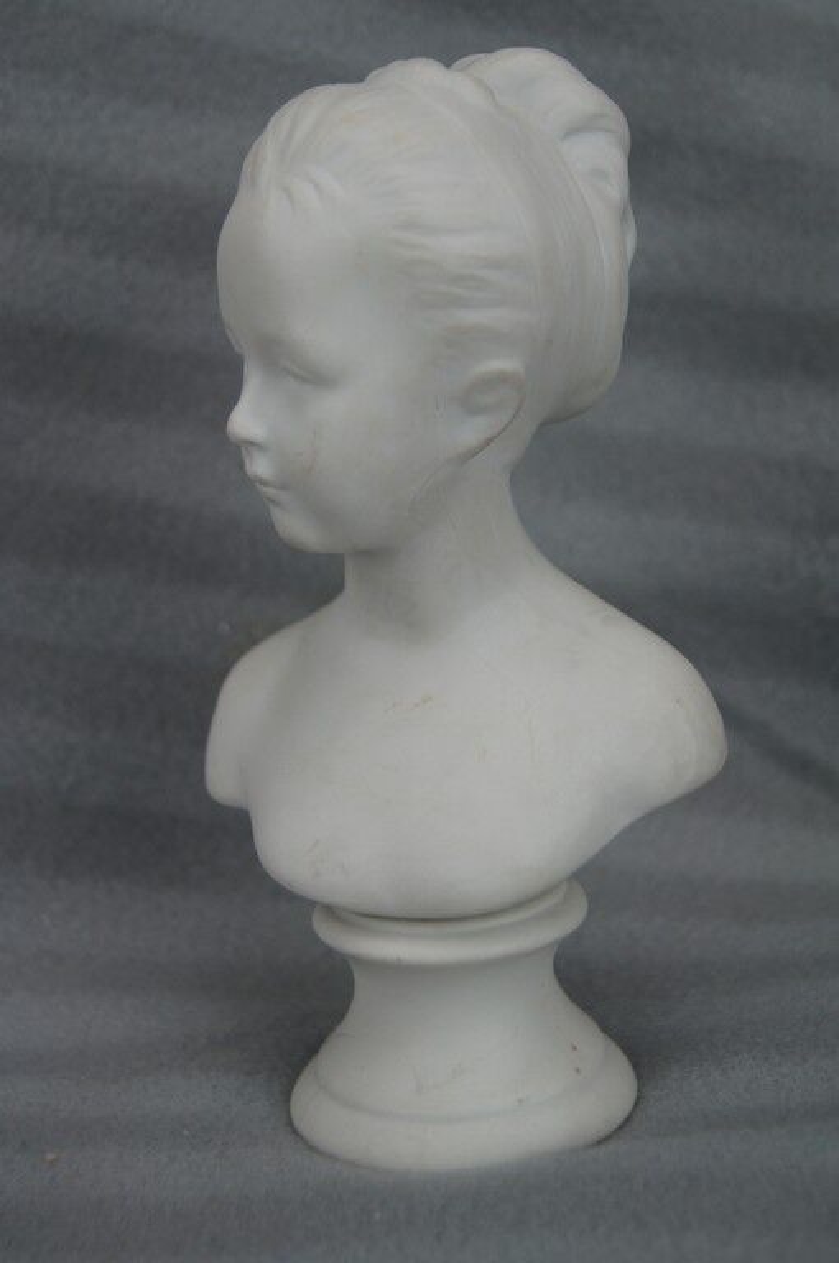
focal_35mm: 60
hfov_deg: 22.6
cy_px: 632
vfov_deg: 33.4
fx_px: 2103
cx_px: 420
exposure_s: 1/160
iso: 200
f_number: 5
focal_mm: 40
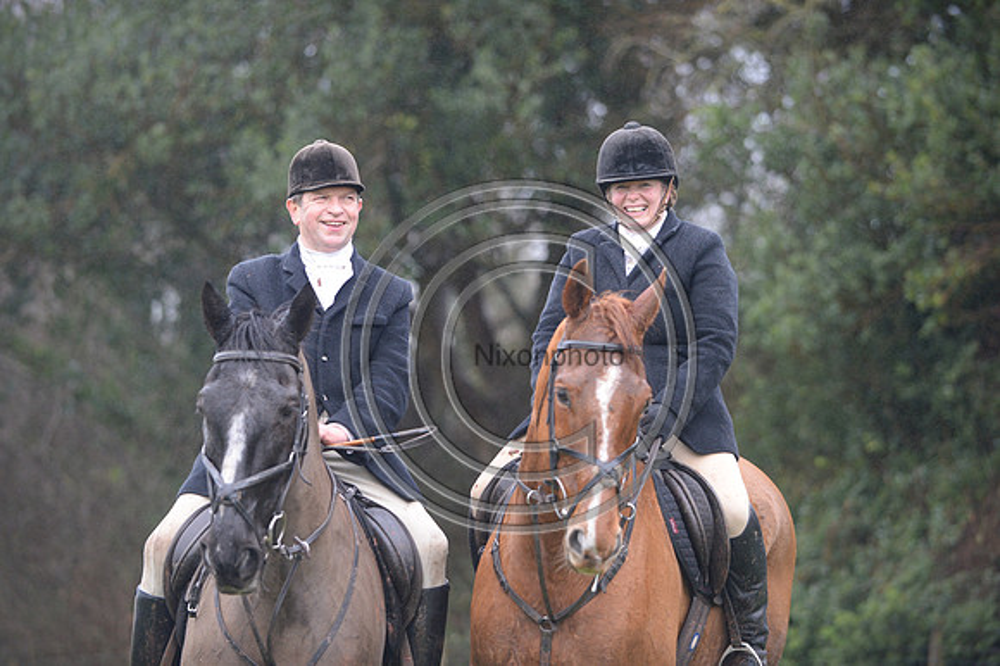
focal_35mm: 150
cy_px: 333
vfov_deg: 9.1
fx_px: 4164
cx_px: 500
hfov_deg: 13.7
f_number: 2.8
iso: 1600
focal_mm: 150
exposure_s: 1/800
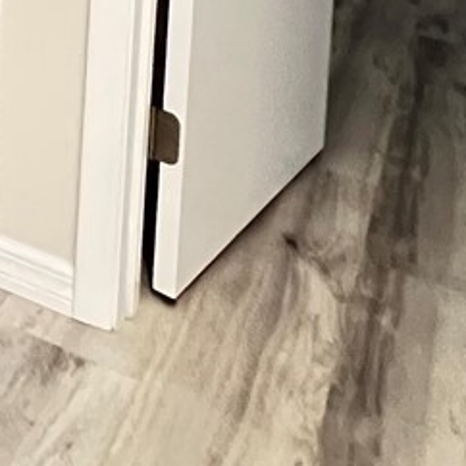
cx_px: -522
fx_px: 1158
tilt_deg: -3.6
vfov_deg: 17.1
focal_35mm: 76
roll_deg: -1.0
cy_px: -454
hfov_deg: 16.2
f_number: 1.8
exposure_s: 1/60
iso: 800
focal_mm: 1.57
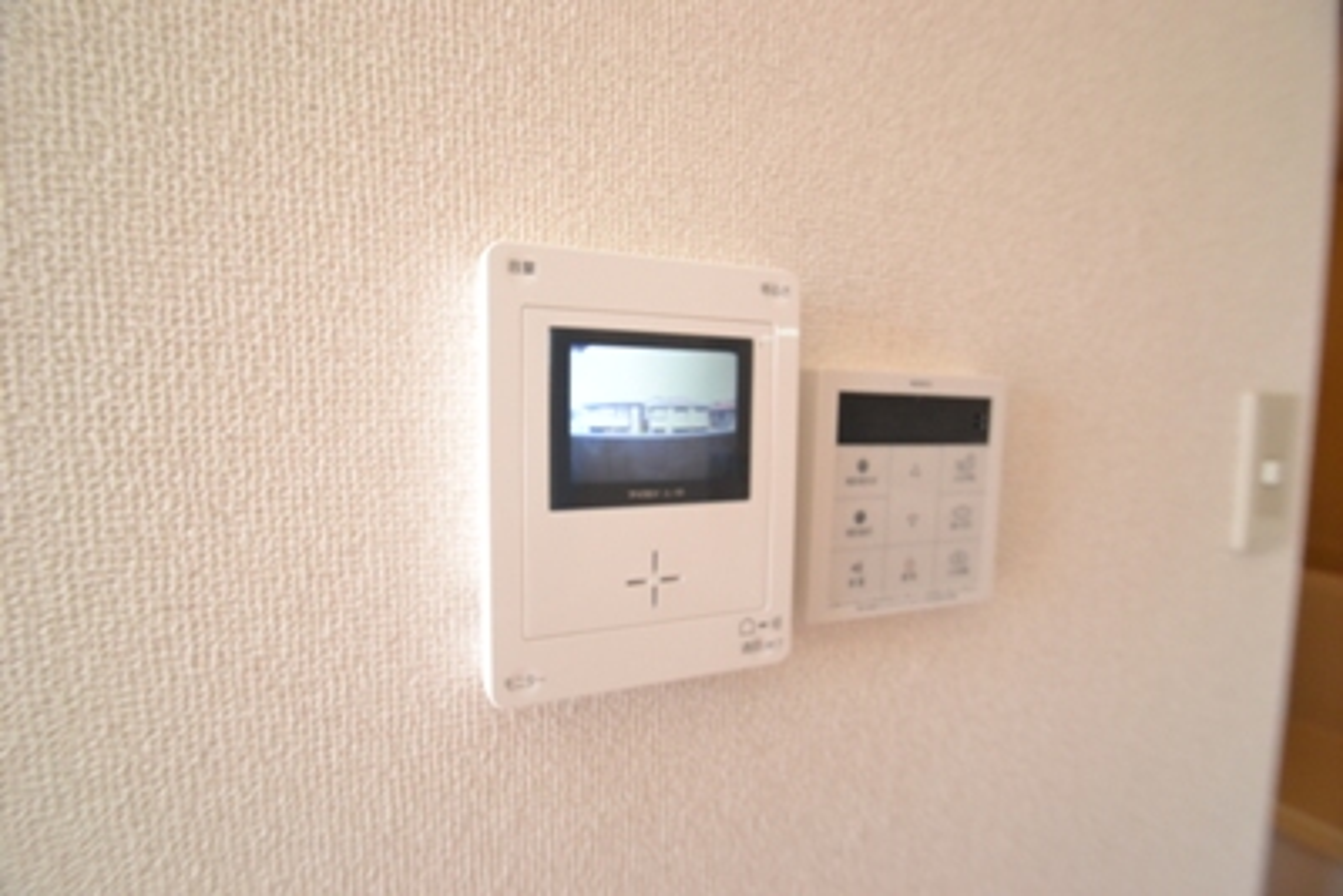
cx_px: 672
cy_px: 448
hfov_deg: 100.4
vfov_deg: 77.4
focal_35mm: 15
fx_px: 560
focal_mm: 10
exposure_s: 1/160
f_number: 6.3
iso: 1600
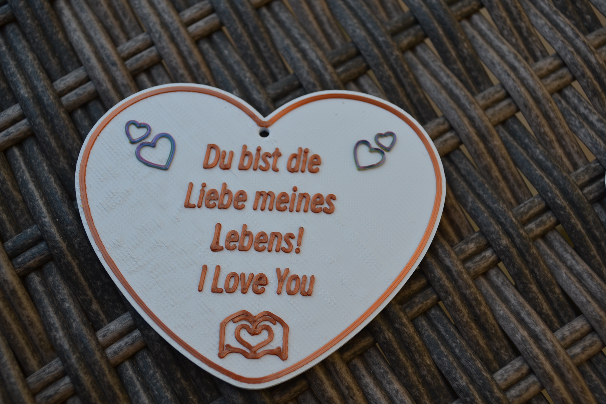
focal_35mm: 48
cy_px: 202
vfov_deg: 28.1
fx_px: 808
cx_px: 303
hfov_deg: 41.1
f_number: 6.3
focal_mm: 32
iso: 100
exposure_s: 1/160
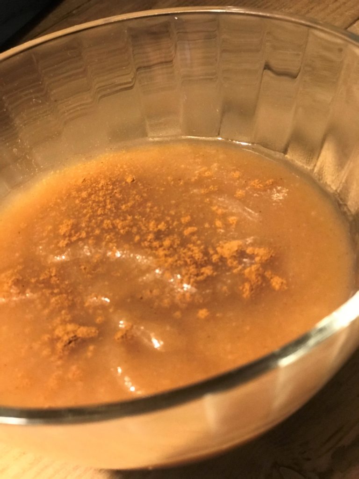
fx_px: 788
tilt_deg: -45.2
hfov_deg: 25.7
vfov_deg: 33.8
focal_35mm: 57
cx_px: 180
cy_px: 240
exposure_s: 1/60
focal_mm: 6.6
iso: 500
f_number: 2.8
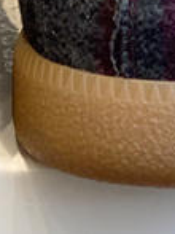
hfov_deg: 4.8
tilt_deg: -15.5
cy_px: -60
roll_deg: -3.4
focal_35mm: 306
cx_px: 52
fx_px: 2066
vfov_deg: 6.4
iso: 100
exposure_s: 1/122
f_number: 2
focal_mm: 6
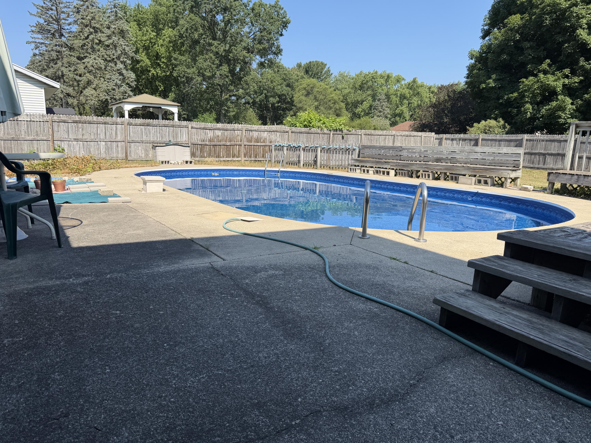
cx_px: 296
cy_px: 222
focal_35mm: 24
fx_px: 410
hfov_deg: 71.6
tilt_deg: -10.4
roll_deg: -0.5
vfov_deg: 56.8
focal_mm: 6.76
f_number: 1.78
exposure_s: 1/2907
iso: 80
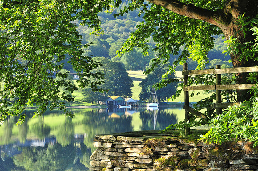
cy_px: 86
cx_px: 129
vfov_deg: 8.7
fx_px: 1127
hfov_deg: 13.1
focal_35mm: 158
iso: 400
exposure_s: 1/30
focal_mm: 105
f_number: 18
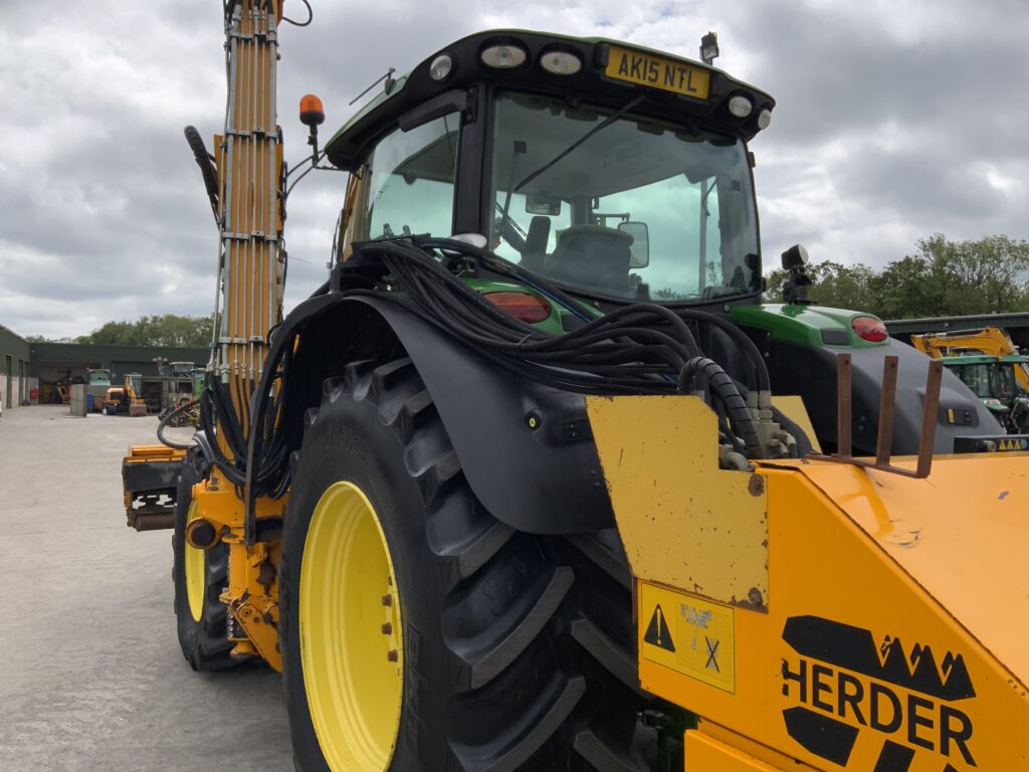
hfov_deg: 61.7
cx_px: 514
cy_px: 386
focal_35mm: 29
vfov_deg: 48.2
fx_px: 862
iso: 16
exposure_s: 1/1730
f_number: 1.8
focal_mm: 3
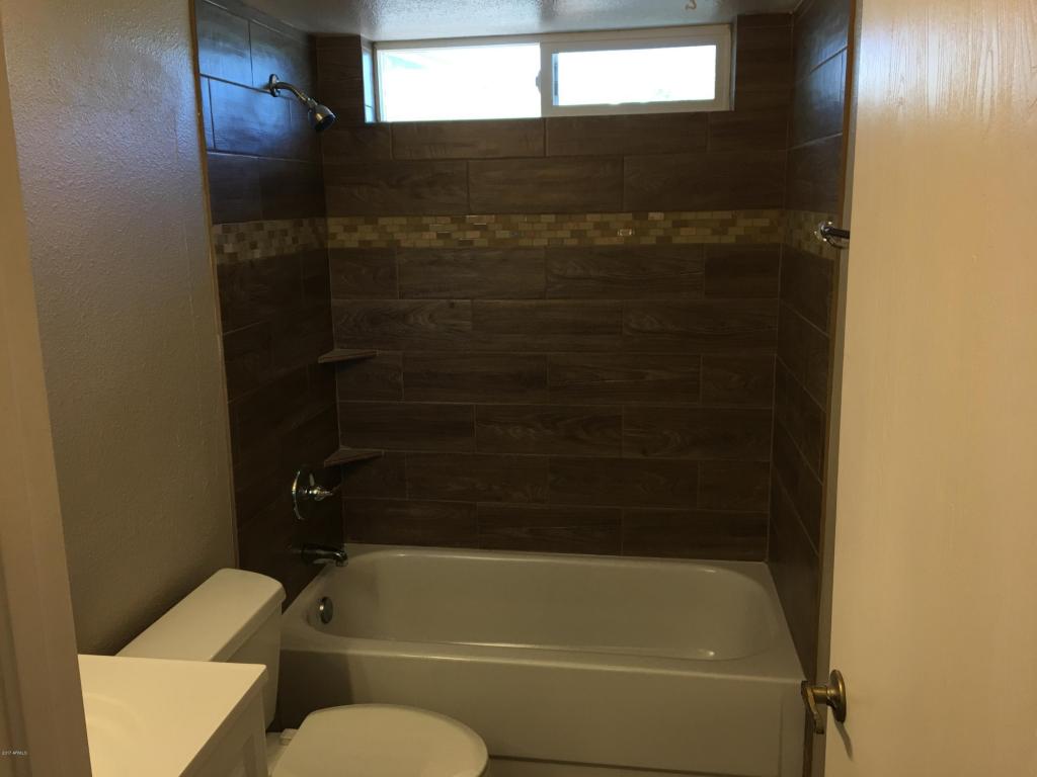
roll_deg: +0.4
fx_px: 869
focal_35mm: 29
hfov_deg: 61.7
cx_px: 518
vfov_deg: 48.2
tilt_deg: -11.6
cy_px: 388
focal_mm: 4.15
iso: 25
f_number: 2.2
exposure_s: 1/30
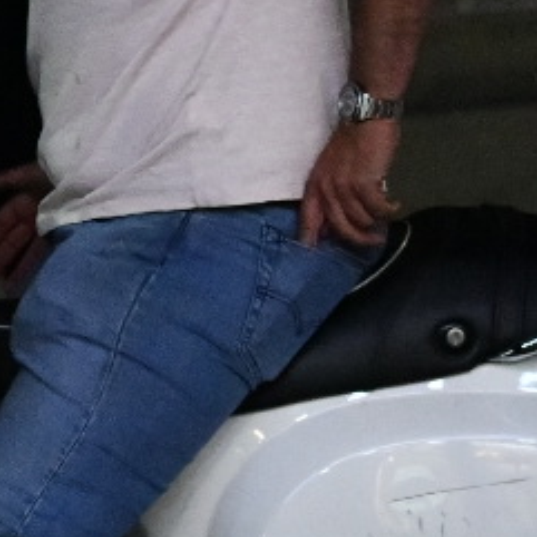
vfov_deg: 3.2
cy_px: -65
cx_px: -241
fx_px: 9530
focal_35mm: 543
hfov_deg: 3.2
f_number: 2.8
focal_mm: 95
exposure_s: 1/320
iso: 10000
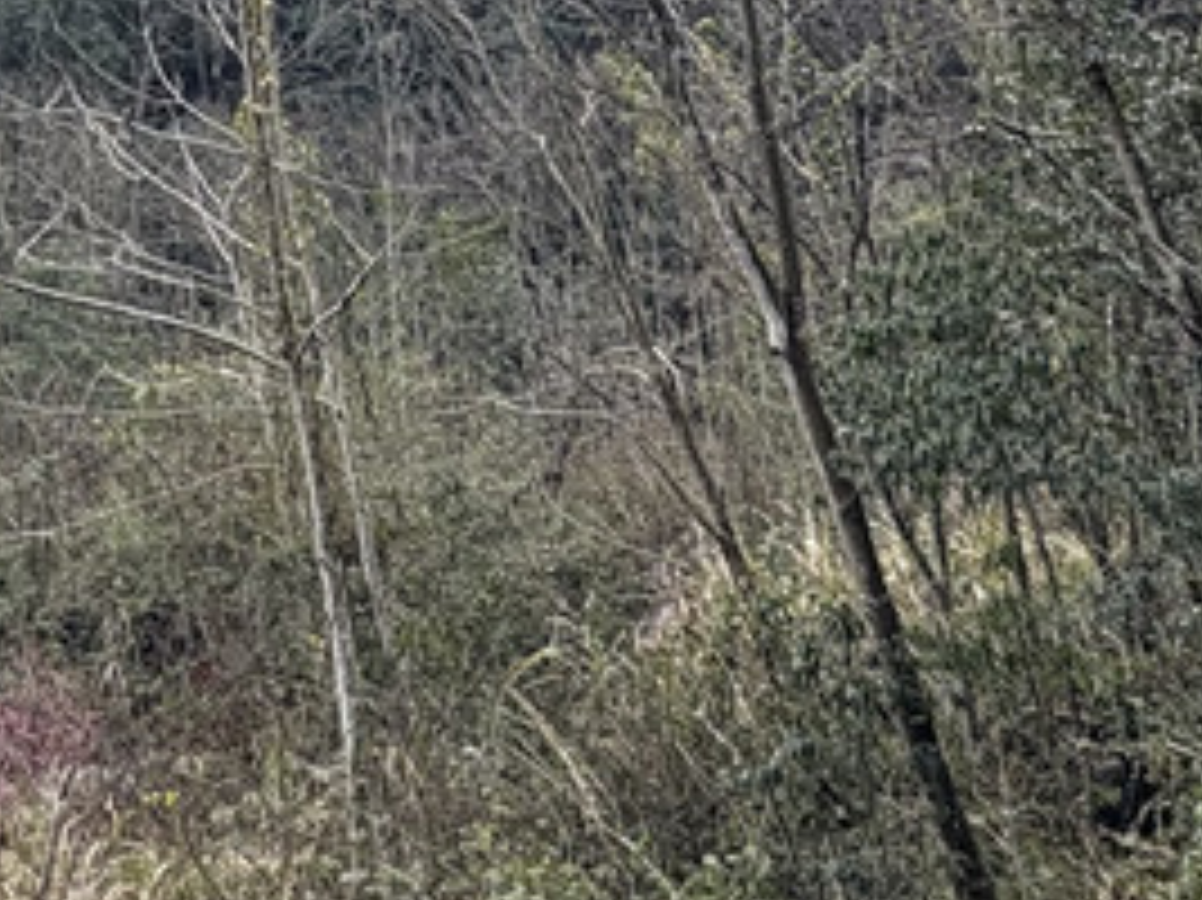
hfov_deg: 28.1
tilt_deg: +24.3
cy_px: -580
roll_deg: -0.2
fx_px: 2187
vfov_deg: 19.2
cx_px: -104
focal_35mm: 63
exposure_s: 1/258
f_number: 2.2
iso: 64
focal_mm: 2.22
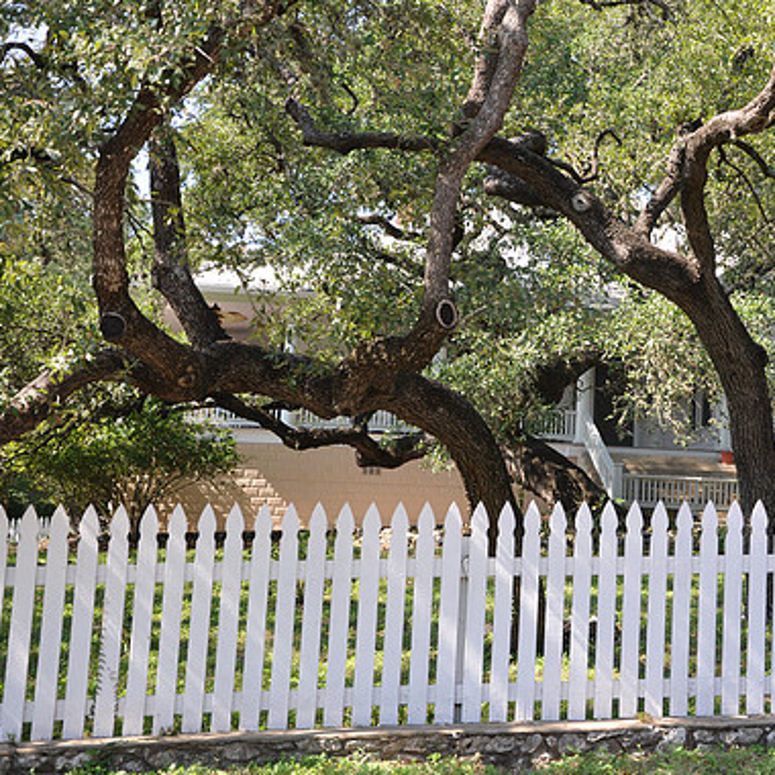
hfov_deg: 25.8
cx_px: 579
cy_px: 391
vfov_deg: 26.1
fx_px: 1672
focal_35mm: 66
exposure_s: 1/125
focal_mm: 34
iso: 200
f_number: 5.6
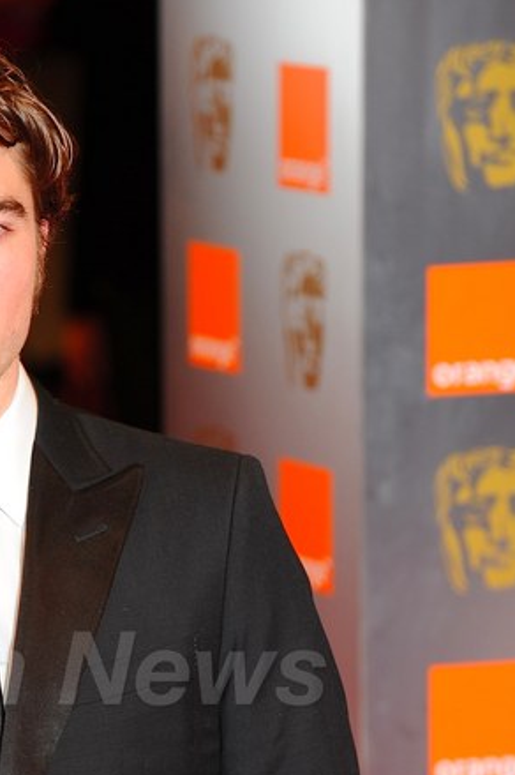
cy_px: 666
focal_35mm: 315
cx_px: 1
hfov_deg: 4.4
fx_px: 6770
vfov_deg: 6.5
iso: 400
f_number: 5.6
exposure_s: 1/160
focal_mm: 150
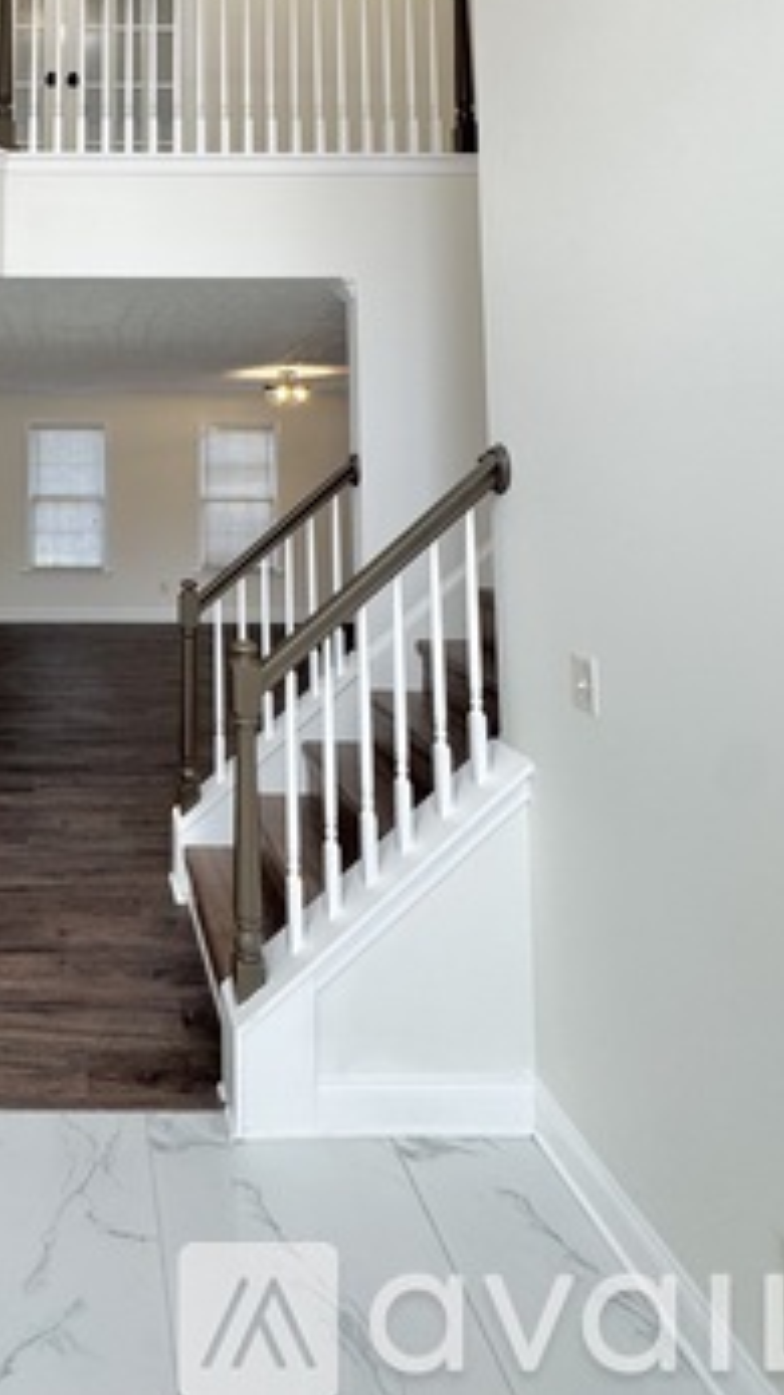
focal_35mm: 22
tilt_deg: +4.7
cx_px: 74
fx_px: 814
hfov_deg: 46.3
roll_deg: -0.1
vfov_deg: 76.9
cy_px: 398
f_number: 2.2
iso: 125
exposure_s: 1/120
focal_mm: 2.22
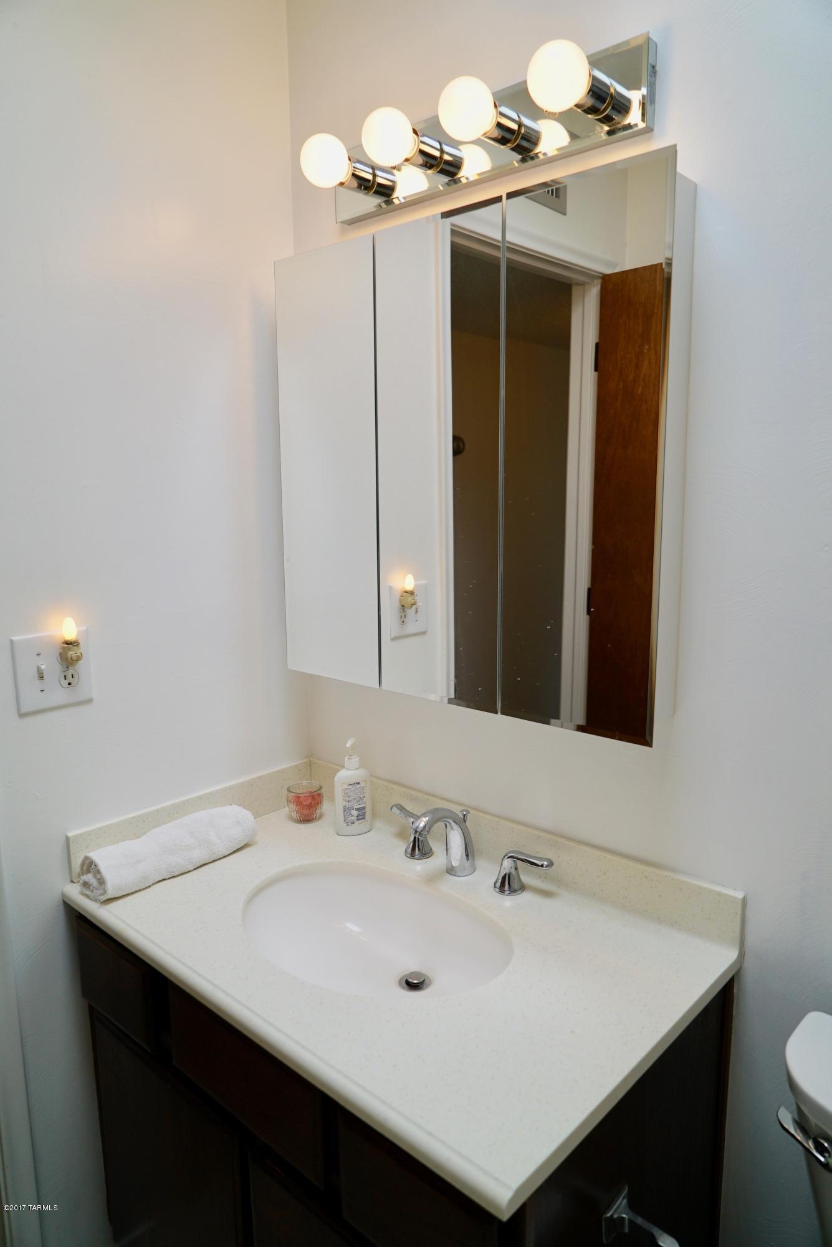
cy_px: 624
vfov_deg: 73.7
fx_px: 831
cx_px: 416
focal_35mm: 24
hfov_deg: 53.2
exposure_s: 1/160
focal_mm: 24
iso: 200
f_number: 4
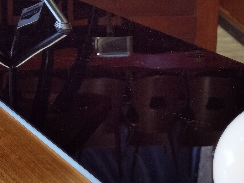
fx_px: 740
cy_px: 100
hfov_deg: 18.7
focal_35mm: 105
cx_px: 108
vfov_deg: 14.1
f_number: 1.9
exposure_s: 1/50
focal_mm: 6.71
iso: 160
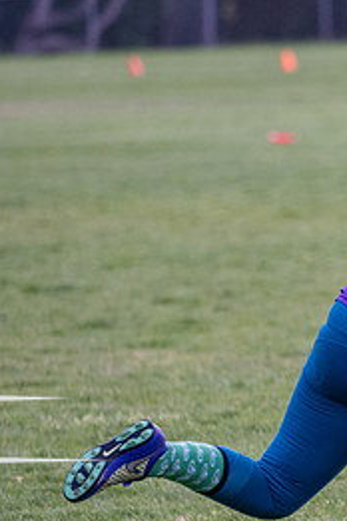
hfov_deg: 2.3
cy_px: 179
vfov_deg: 3.4
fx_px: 8689
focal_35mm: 601
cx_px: 463
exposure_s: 1/800
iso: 1250
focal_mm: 130
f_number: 2.8
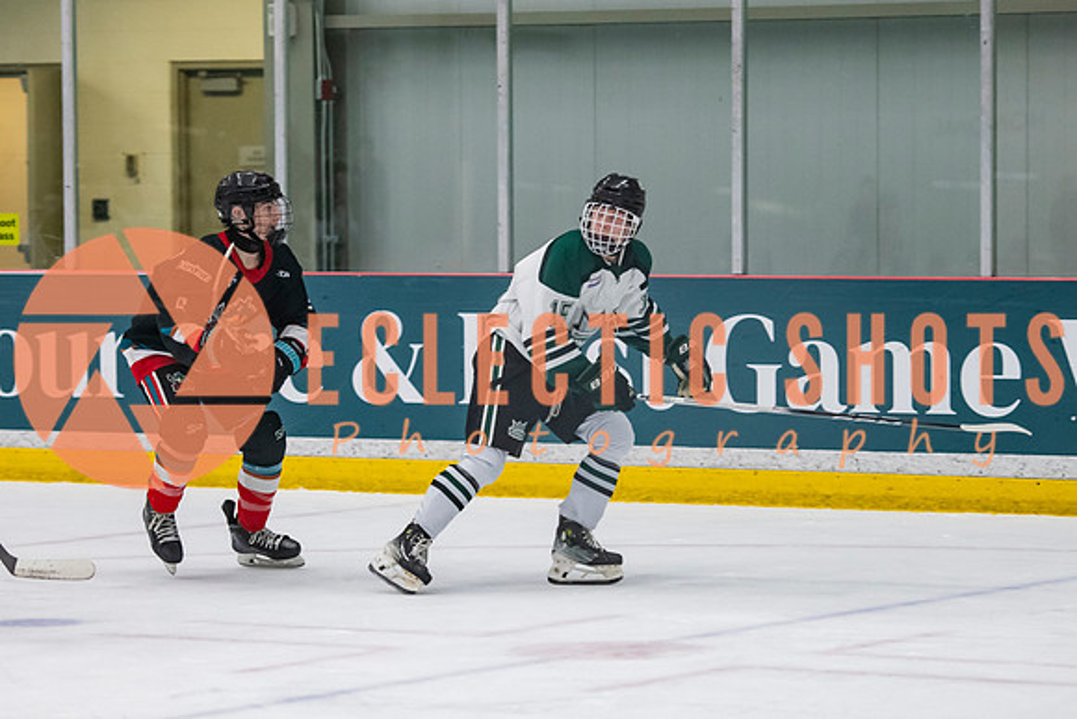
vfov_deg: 7.4
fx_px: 5566
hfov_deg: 11.1
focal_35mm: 186
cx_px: 504
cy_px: 354
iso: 2000
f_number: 3.2
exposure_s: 1/640
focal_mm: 110
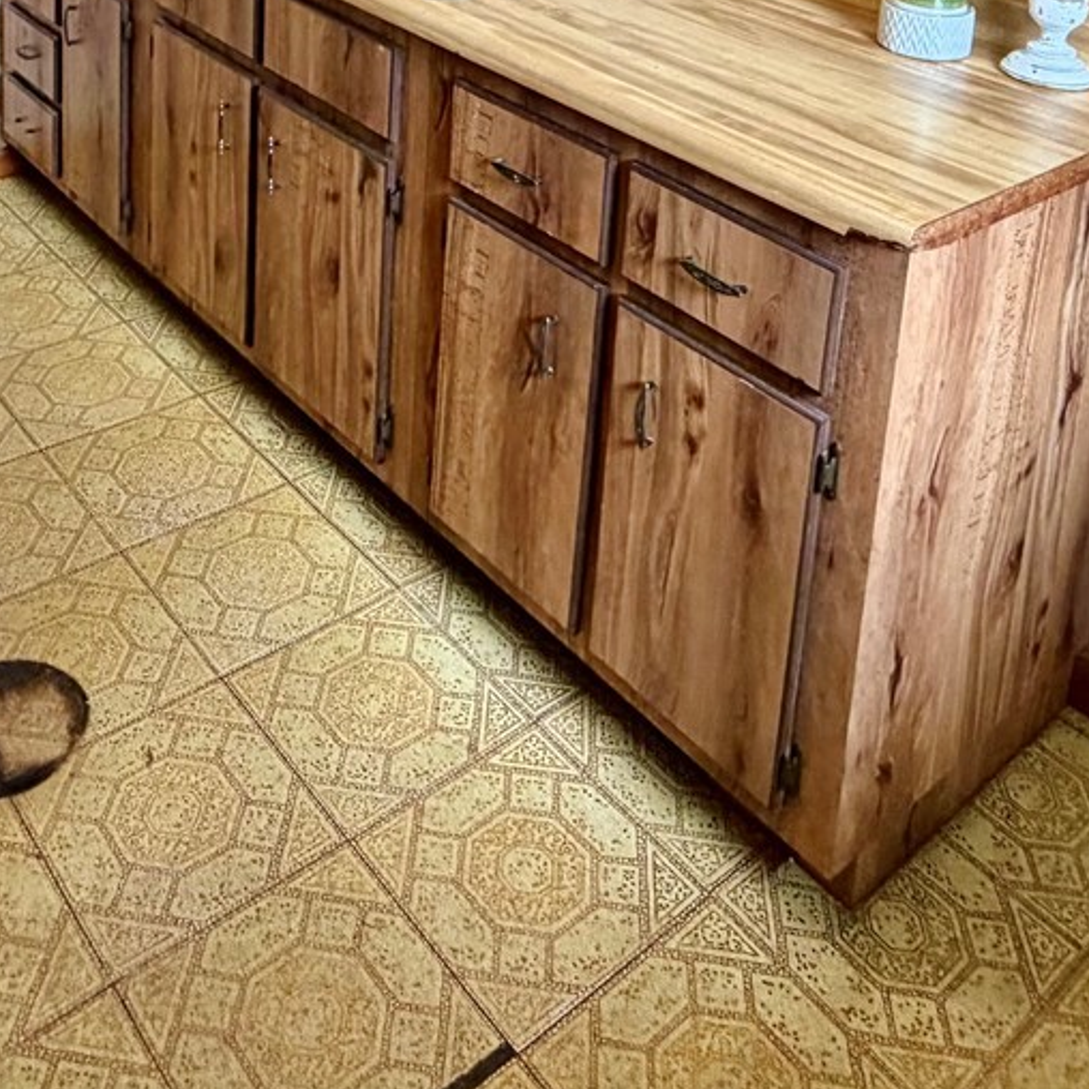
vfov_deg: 36.2
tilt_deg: -10.4
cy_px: -118
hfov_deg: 42.7
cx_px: 457
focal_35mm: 39
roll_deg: -2.9
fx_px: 1388
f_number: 2.2
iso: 250
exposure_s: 1/60
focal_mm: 2.22
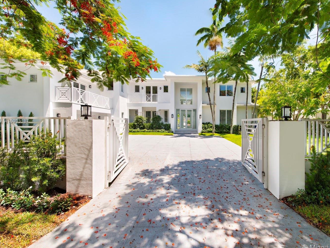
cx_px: 186
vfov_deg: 78.1
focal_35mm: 16
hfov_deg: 94.0
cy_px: 122
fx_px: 153
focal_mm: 14
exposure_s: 1/100
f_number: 11
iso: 100
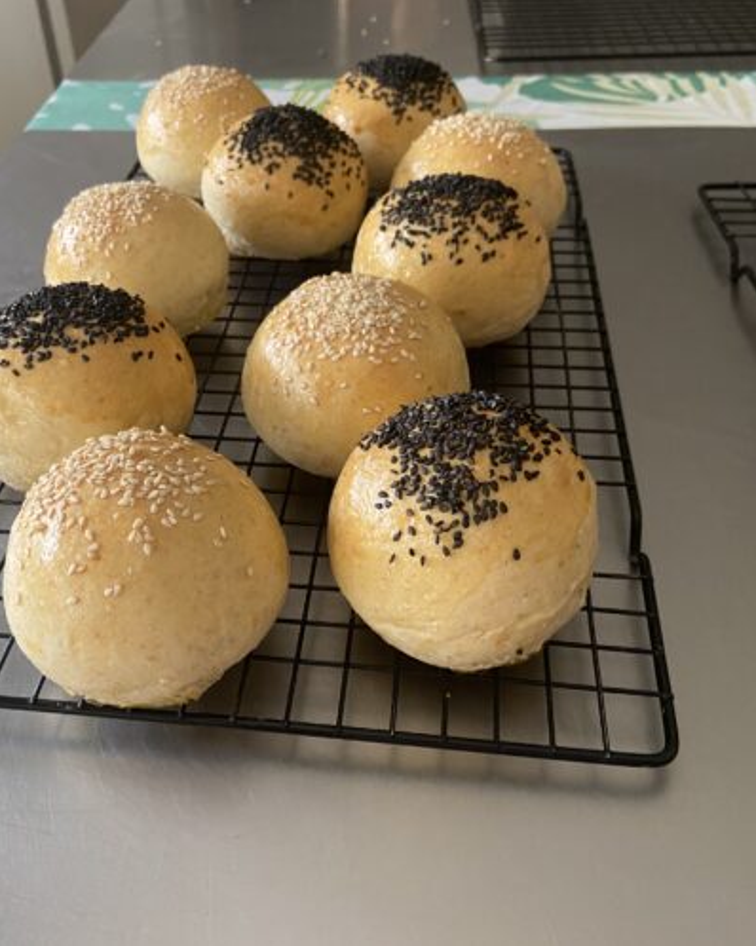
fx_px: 952
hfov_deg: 43.2
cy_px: 473
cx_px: 326
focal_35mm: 34
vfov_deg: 52.9
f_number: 1.8
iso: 200
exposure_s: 1/50
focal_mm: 4.25
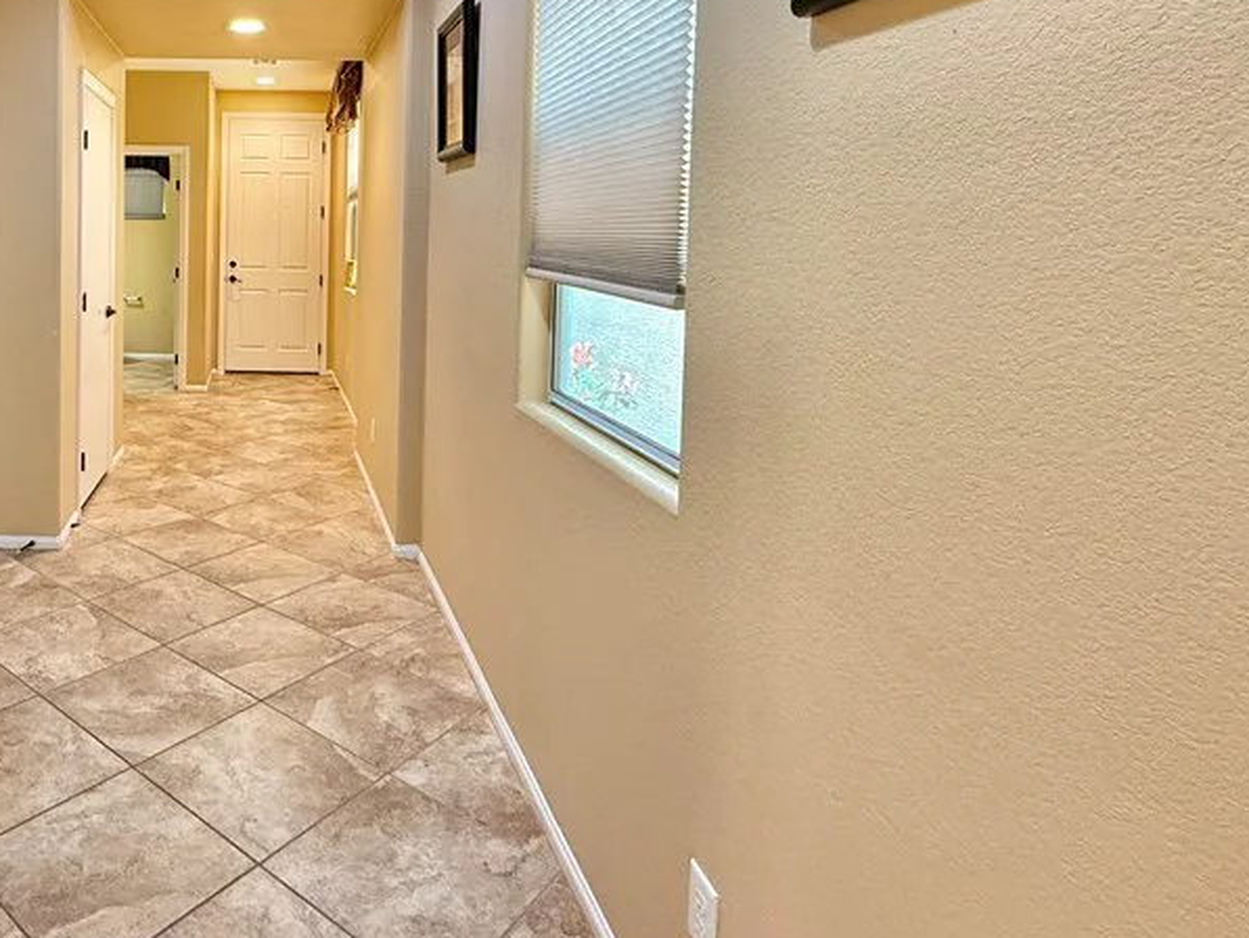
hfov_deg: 65.4
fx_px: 866
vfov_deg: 54.9
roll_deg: -1.0
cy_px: 270
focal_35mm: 24
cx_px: 257
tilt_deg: -2.5
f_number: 2.2
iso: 250
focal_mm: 2.22
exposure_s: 1/60
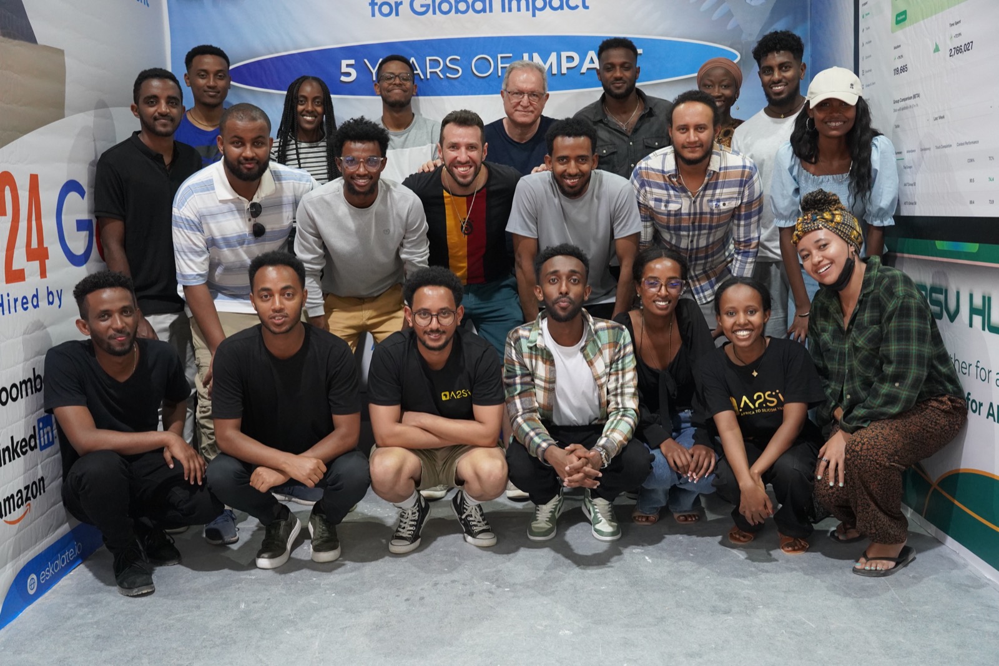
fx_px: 971
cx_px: 500
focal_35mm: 35
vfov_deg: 37.8
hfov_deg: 54.4
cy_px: 333
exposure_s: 1/160
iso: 5000
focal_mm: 35
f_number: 4
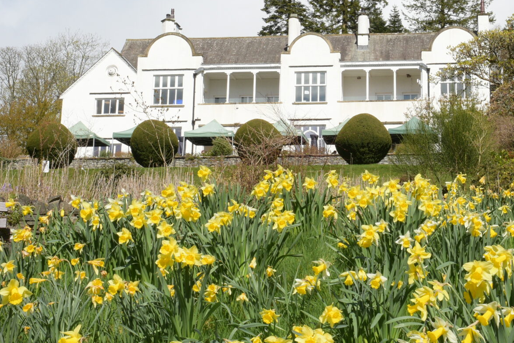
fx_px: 999
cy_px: 91
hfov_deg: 28.6
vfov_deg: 19.3
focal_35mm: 70
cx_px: 351
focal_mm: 32
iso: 320
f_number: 22
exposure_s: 1/125
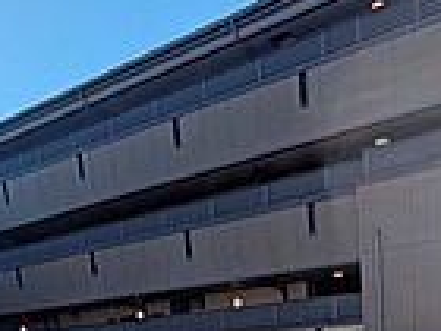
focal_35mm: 40
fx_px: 510
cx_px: 346
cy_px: 435
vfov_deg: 28.9
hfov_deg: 44.7
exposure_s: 1/2092
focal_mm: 1.83
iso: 47
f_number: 2.2
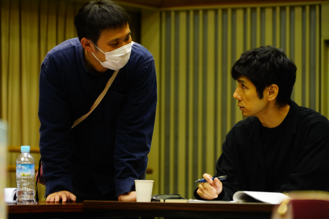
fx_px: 1572
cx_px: 164
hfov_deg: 11.9
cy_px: 110
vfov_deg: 8.0
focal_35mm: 172
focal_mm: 172
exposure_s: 1/60
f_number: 6.3
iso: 3200
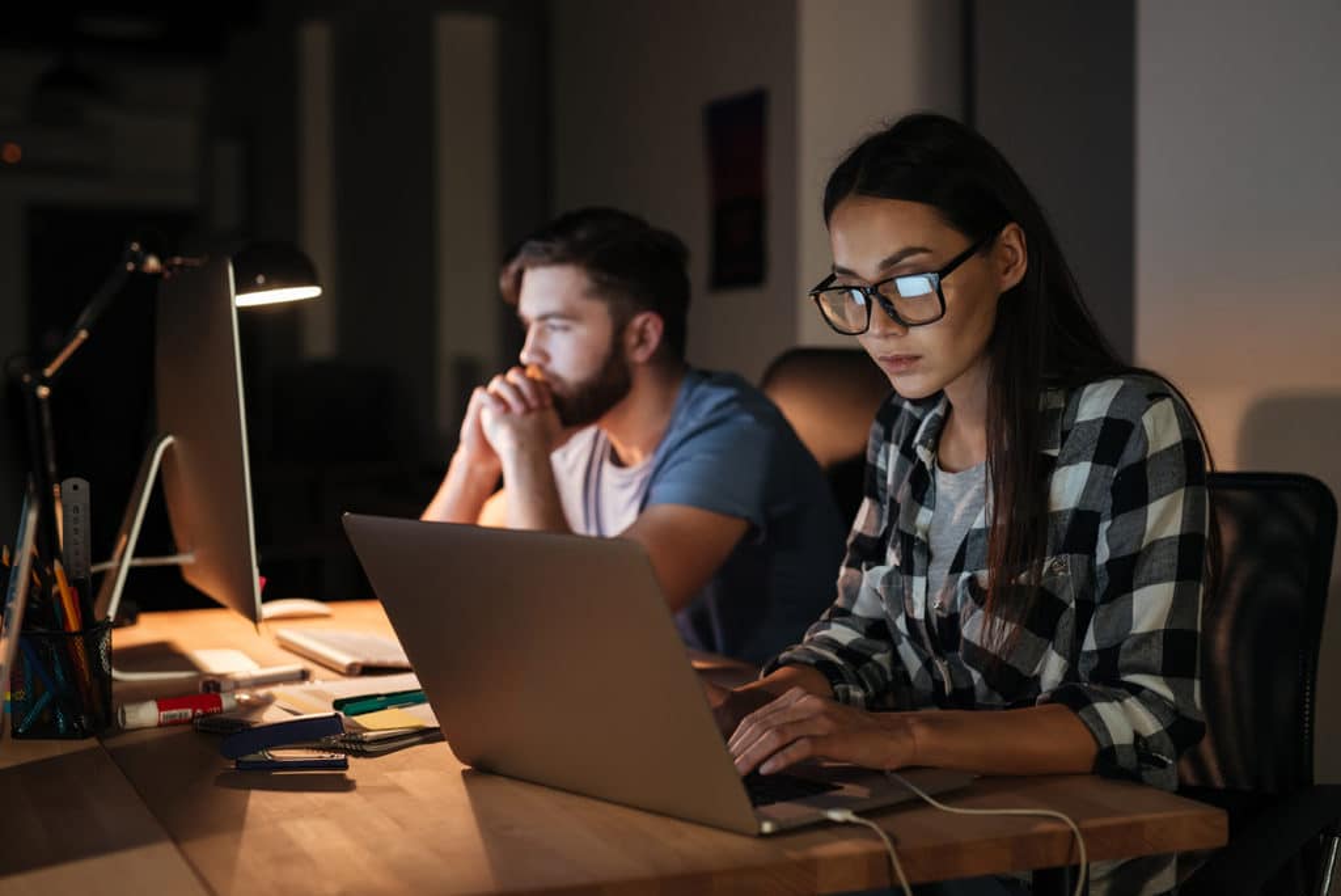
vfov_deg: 27.0
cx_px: 670
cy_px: 448
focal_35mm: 50
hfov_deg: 39.6
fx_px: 1863
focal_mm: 50
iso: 640
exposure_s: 1/80
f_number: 2.5
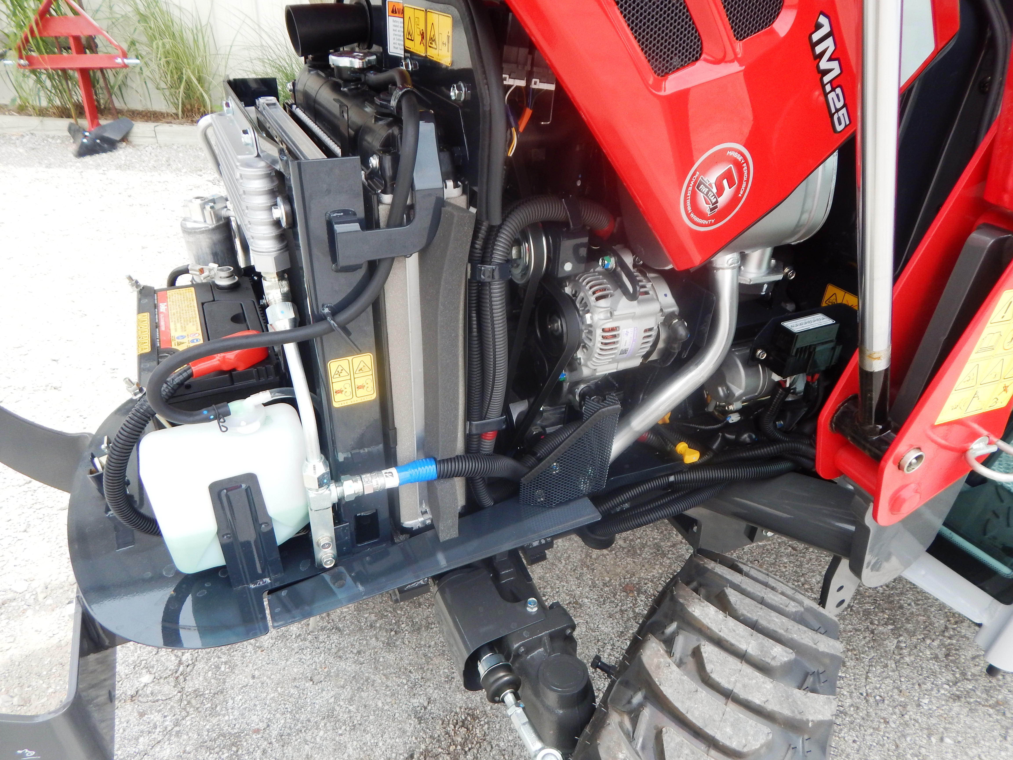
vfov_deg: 61.1
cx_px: 506
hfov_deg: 76.4
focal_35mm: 22
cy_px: 380
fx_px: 644
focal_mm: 4
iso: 125
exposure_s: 1/400
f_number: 3
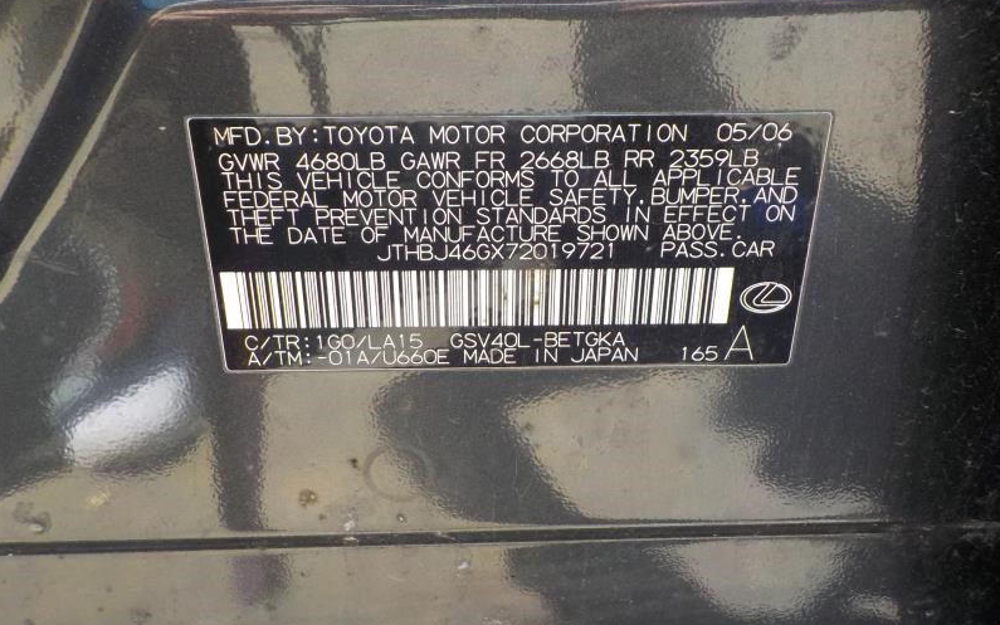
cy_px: 280
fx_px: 872
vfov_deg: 39.4
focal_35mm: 32
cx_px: 499
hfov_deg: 59.7
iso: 125
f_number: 3.3
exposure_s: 1/160
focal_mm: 4.1
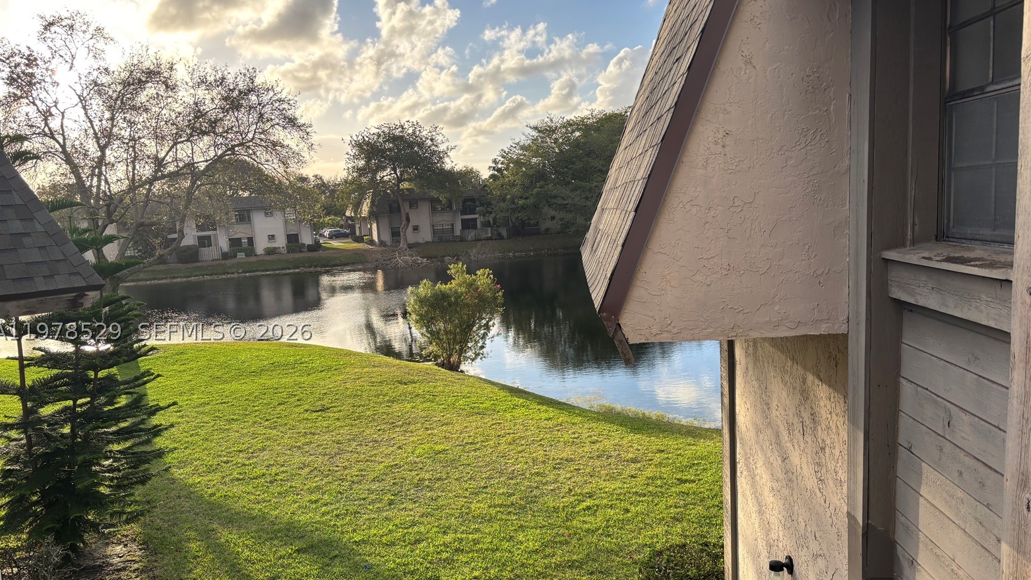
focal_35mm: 29
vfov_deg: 40.1
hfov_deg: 66.1
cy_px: 331
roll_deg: +3.9
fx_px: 793
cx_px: 514
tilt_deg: -8.7
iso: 50
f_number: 1.6
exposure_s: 1/943
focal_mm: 5.96
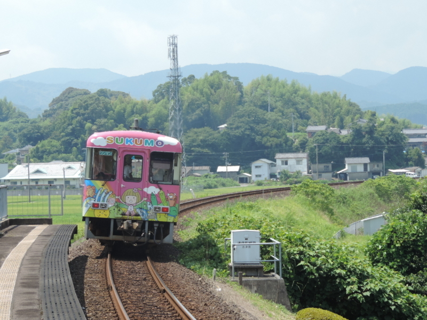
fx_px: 1665
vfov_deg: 11.0
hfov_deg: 14.6
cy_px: 160
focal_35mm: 135
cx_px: 214
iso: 80
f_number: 4.3
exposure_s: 1/320
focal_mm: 24
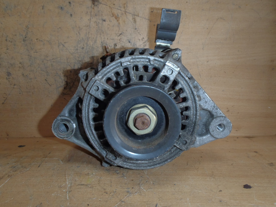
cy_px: 104
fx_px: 223
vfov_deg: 49.7
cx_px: 138
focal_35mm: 28
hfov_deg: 63.4
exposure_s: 1/30
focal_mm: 5
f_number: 3.9
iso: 100
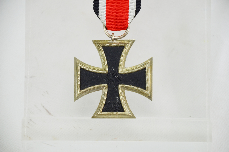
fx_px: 1285
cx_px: 114
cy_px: 76
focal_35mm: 202
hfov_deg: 10.2
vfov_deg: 6.8
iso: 640
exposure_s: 1/250
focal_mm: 135
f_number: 5.6
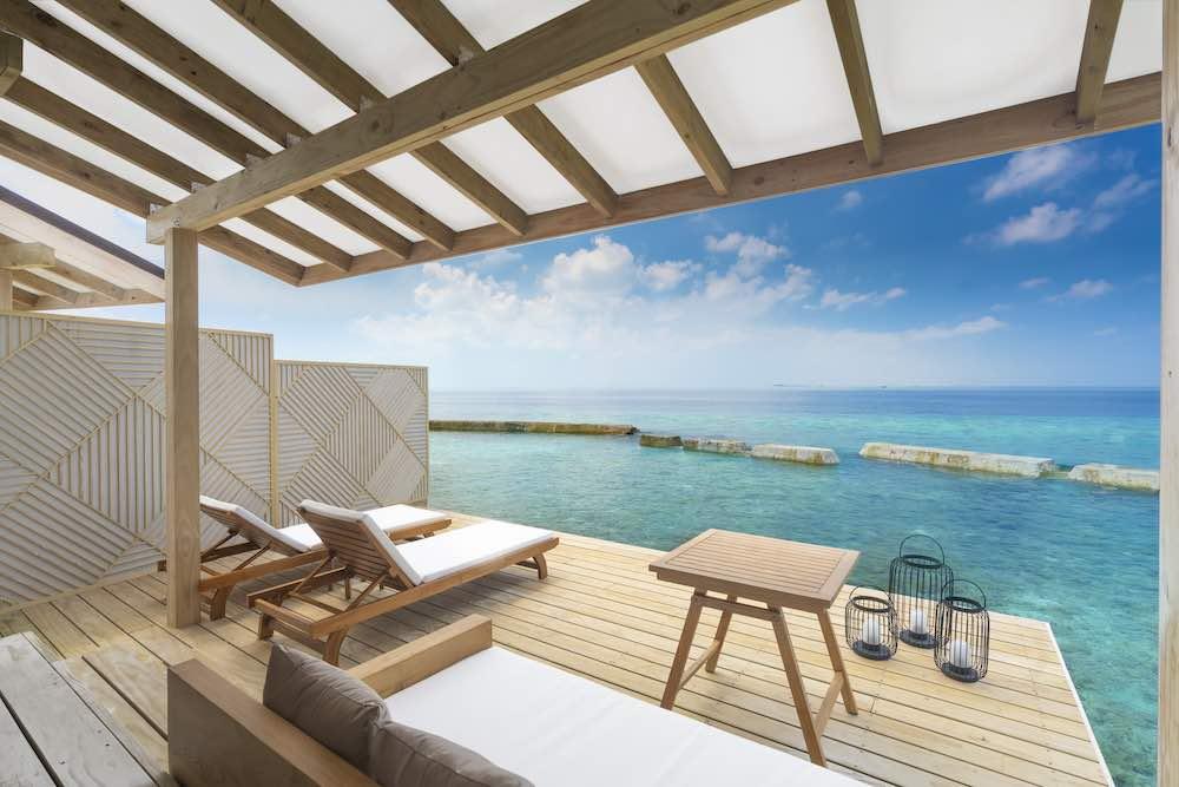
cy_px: 394
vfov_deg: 73.8
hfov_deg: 96.7
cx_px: 590
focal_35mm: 16
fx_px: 524
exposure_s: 1/1000
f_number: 8
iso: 100
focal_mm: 16
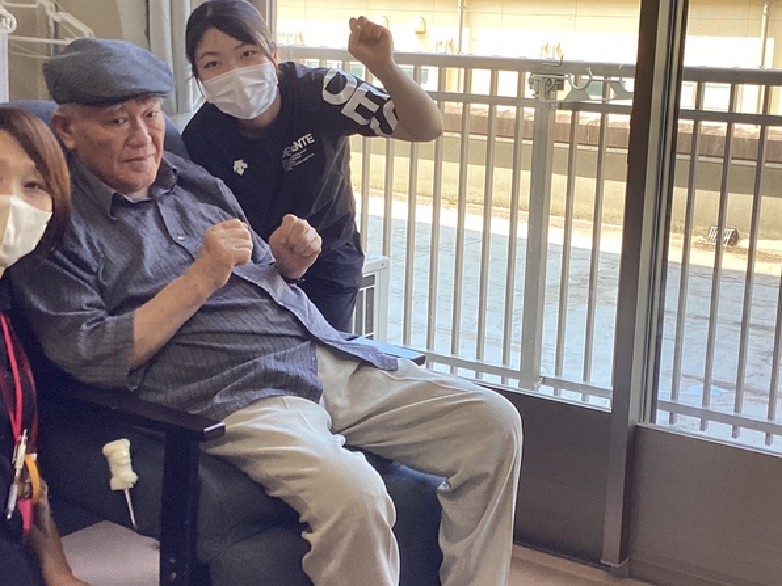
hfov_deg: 36.7
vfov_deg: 28.0
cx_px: 464
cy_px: 262
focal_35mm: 52
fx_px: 1175
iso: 64
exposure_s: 1/120
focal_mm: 3.3
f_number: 2.4
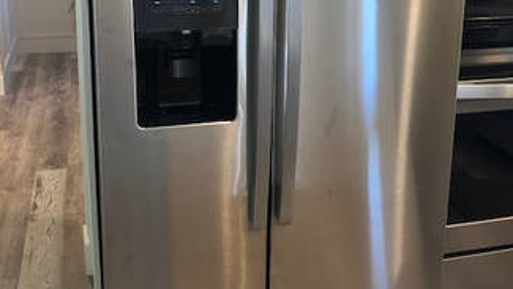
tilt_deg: -12.8
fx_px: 612
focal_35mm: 45
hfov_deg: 45.4
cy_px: 51
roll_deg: -1.8
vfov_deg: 26.0
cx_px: 279
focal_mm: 3.99
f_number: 1.8
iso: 40
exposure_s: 1/24
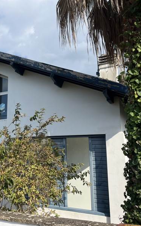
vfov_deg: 52.8
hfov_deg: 33.0
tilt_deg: +9.5
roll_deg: +0.0
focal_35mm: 37
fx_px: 228
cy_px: 113
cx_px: 21
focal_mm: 5.1
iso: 50
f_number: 1.6
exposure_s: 1/3311
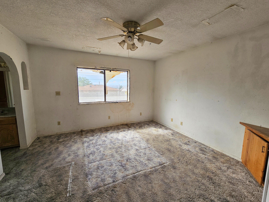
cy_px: 101
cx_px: 134
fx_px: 101
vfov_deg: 89.9
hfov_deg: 106.2
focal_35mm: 13
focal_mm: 2.2
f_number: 2.2
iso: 50
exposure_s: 1/252
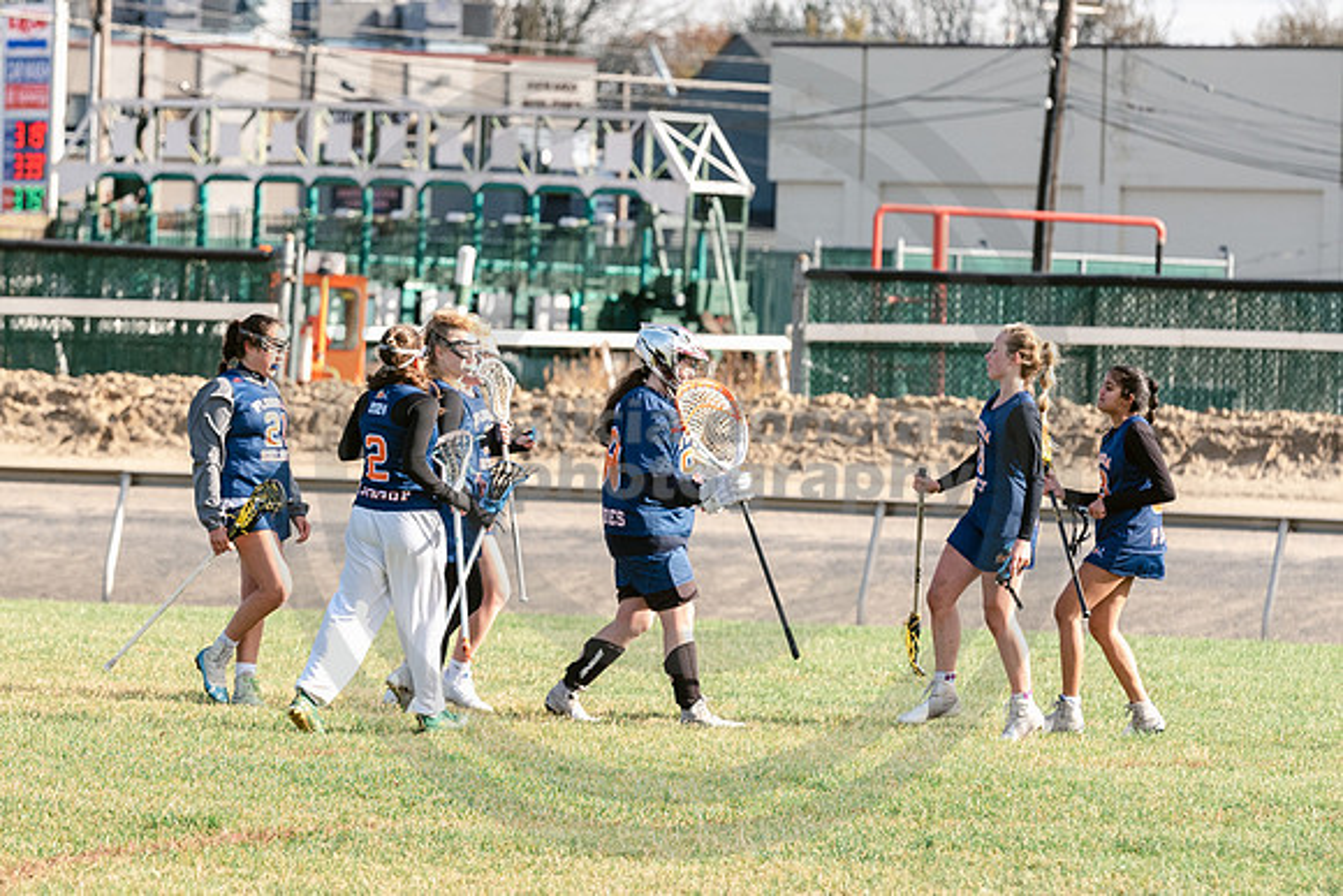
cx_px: 411
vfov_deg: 4.4
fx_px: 11654
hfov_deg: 6.6
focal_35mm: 312
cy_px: 517
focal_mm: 180
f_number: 5
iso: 400
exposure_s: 1/1600
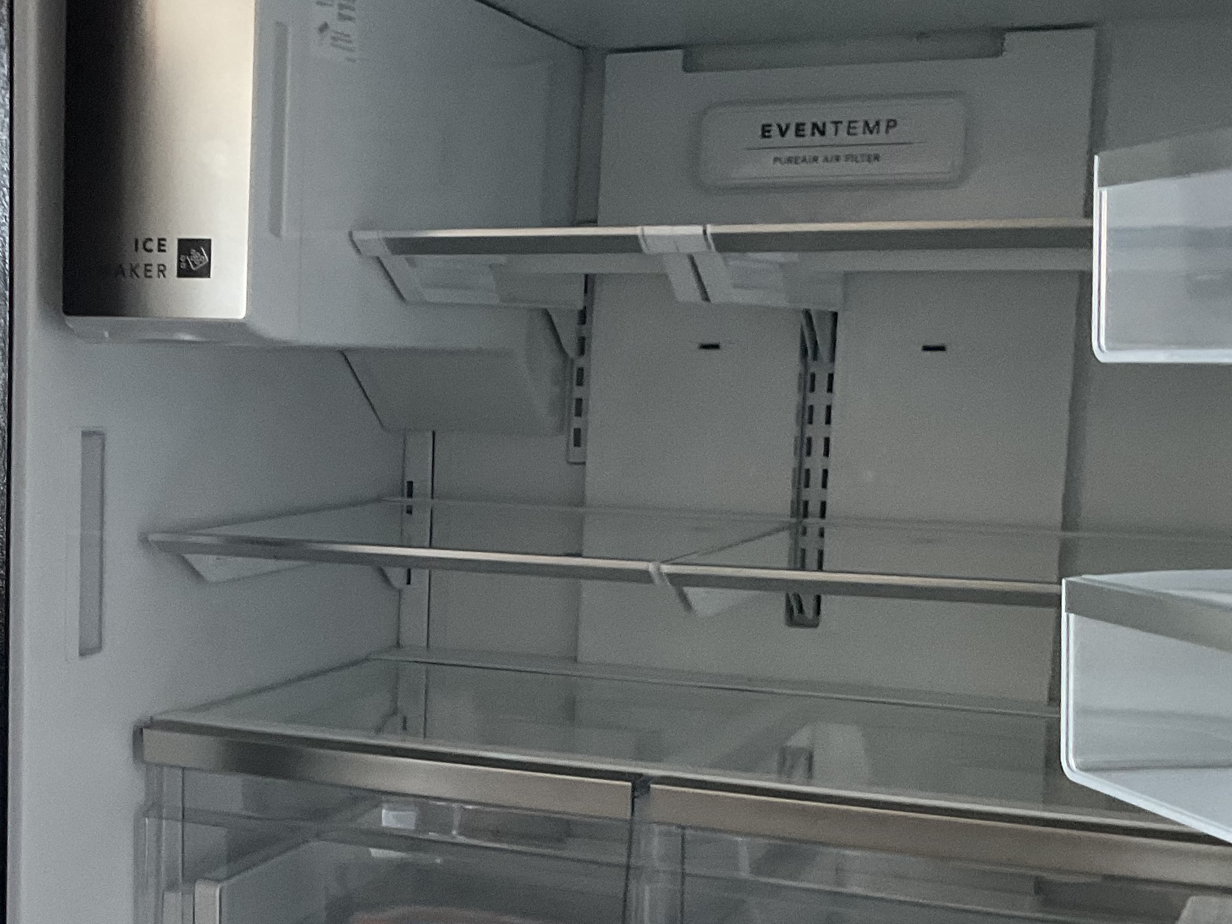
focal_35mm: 58
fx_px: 2064
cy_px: 645
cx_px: 242
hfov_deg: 32.3
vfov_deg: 25.0
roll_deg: +0.9
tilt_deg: -8.7
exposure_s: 1/60
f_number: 1.8
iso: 160
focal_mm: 3
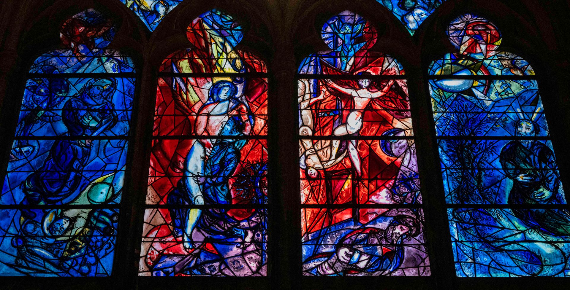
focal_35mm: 63
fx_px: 933
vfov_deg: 17.7
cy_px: 132
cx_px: 283
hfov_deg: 34.0
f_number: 5.6
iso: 12800
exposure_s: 1/800
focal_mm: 58
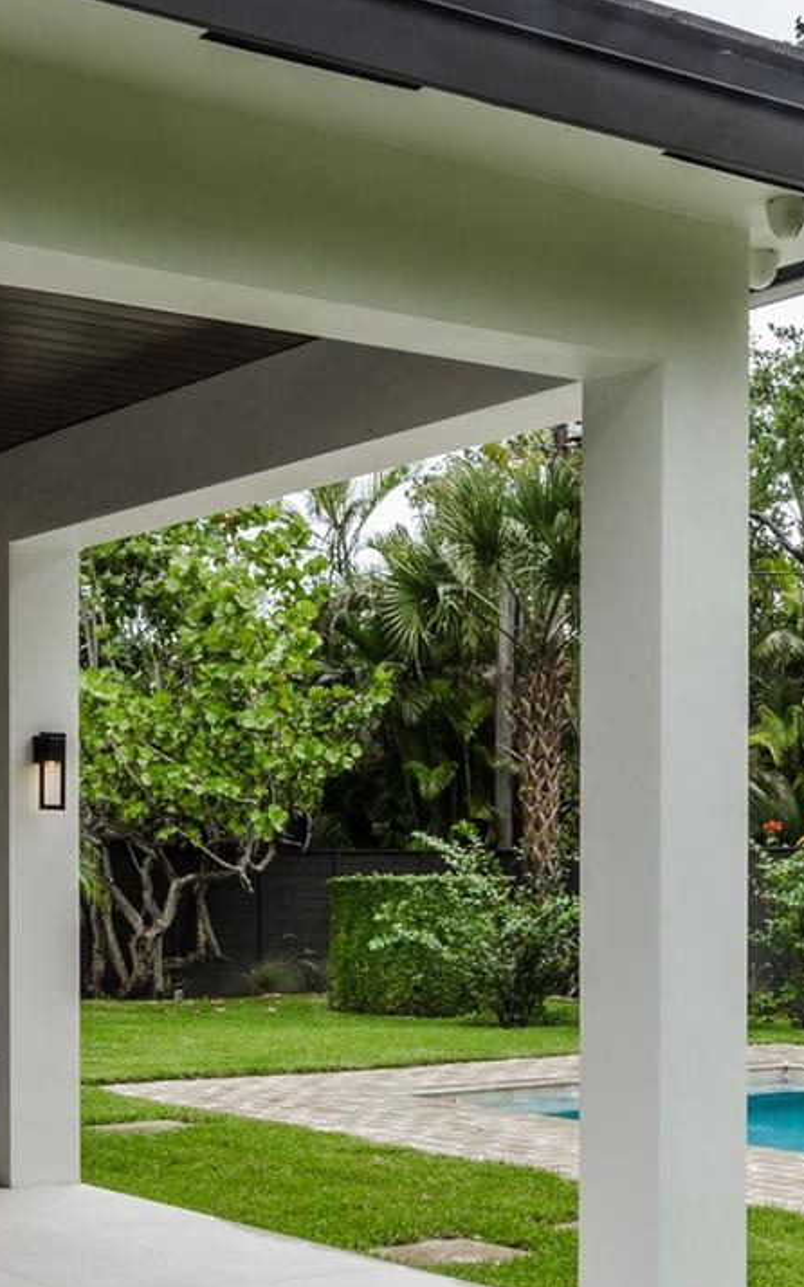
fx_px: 2039
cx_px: 355
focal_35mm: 58
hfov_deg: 22.3
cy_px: 908
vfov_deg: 34.5
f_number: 10
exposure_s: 1/50
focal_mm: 17
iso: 100
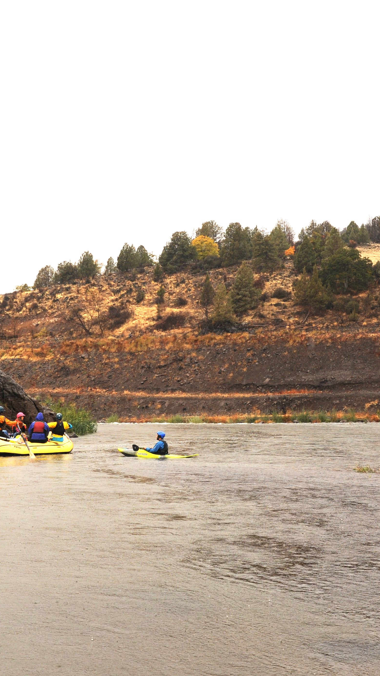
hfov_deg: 21.4
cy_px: 342
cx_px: 168
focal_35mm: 56
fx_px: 1003
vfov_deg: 37.2
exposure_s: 1/500
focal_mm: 35
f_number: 6.3
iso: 500
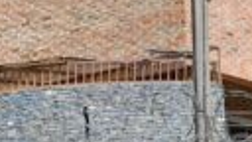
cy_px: 146
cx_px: 114
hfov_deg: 12.7
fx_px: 1136
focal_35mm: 170
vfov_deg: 7.1
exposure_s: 1/463
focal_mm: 3.98
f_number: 1.8
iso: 40
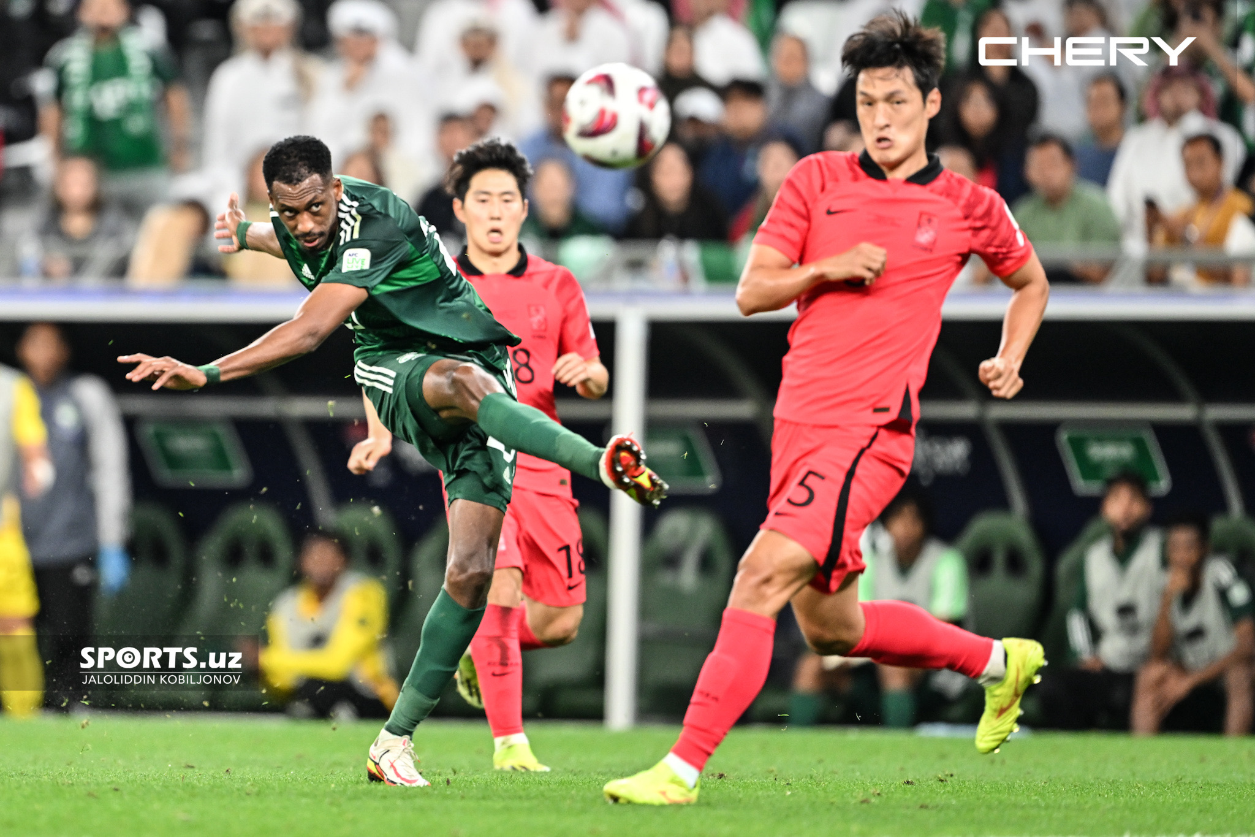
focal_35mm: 400
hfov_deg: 5.2
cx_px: 628
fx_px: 13942
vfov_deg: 3.4
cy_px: 418
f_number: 2.8
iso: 1600
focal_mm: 400
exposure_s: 1/1000
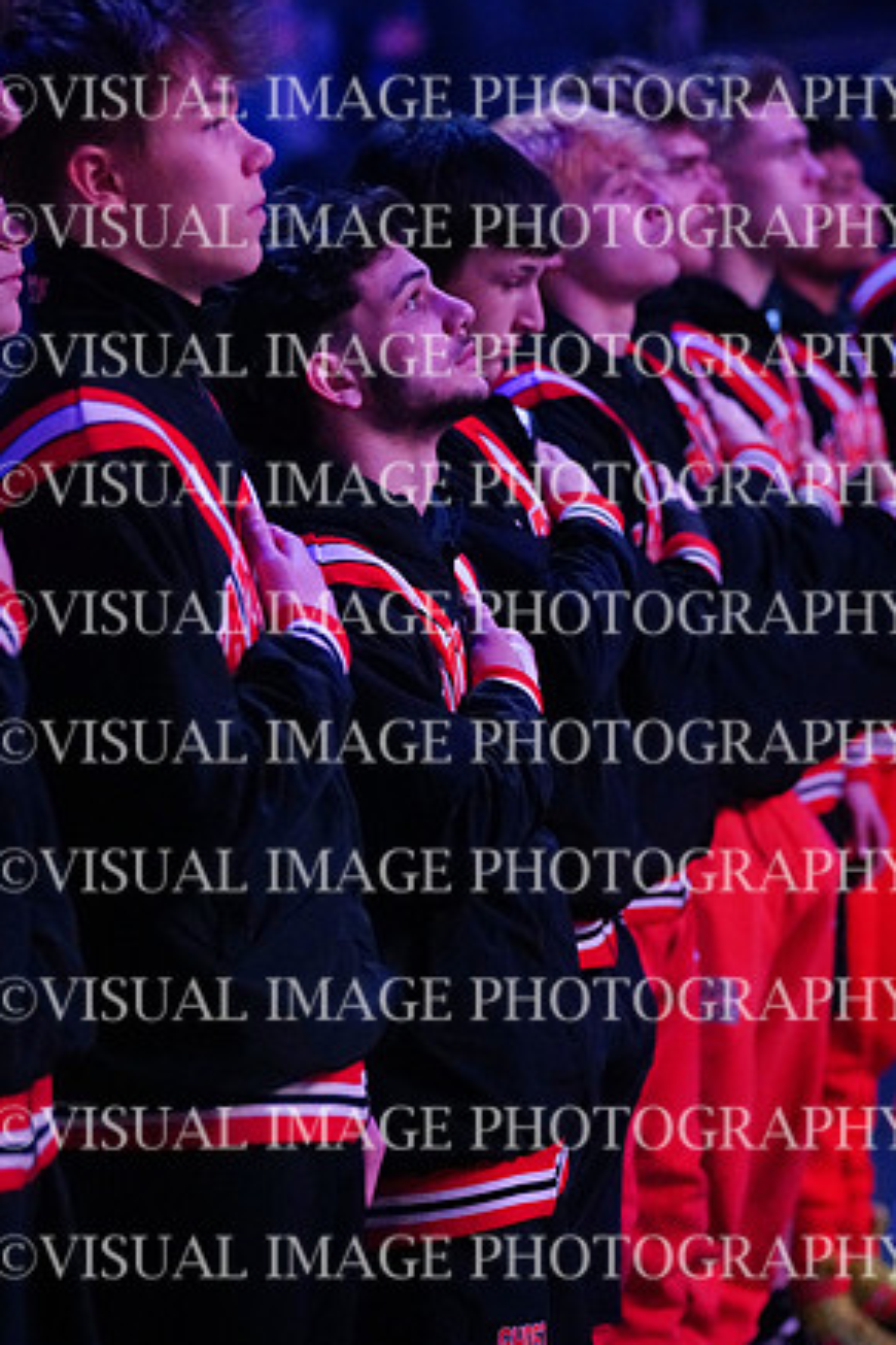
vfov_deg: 14.1
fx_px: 5450
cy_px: 677
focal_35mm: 146
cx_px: 454
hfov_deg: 9.4
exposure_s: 1/200
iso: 8000
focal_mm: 94
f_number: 2.8
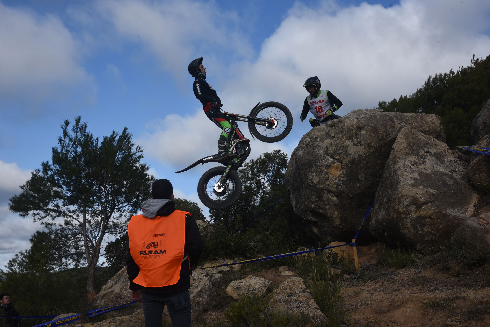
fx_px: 599
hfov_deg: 44.5
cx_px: 245
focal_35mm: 44
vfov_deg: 30.5
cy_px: 164
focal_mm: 44
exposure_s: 1/640
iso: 500
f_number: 13
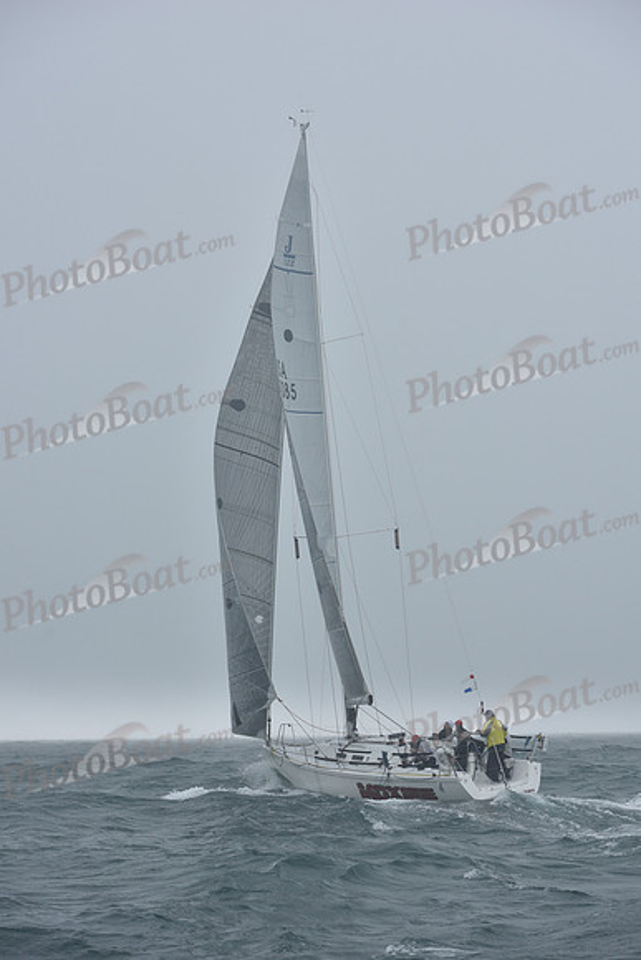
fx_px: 1868
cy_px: 480
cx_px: 320
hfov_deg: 19.5
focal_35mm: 70
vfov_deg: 28.8
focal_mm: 70
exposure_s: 1/800
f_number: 6.3
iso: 320
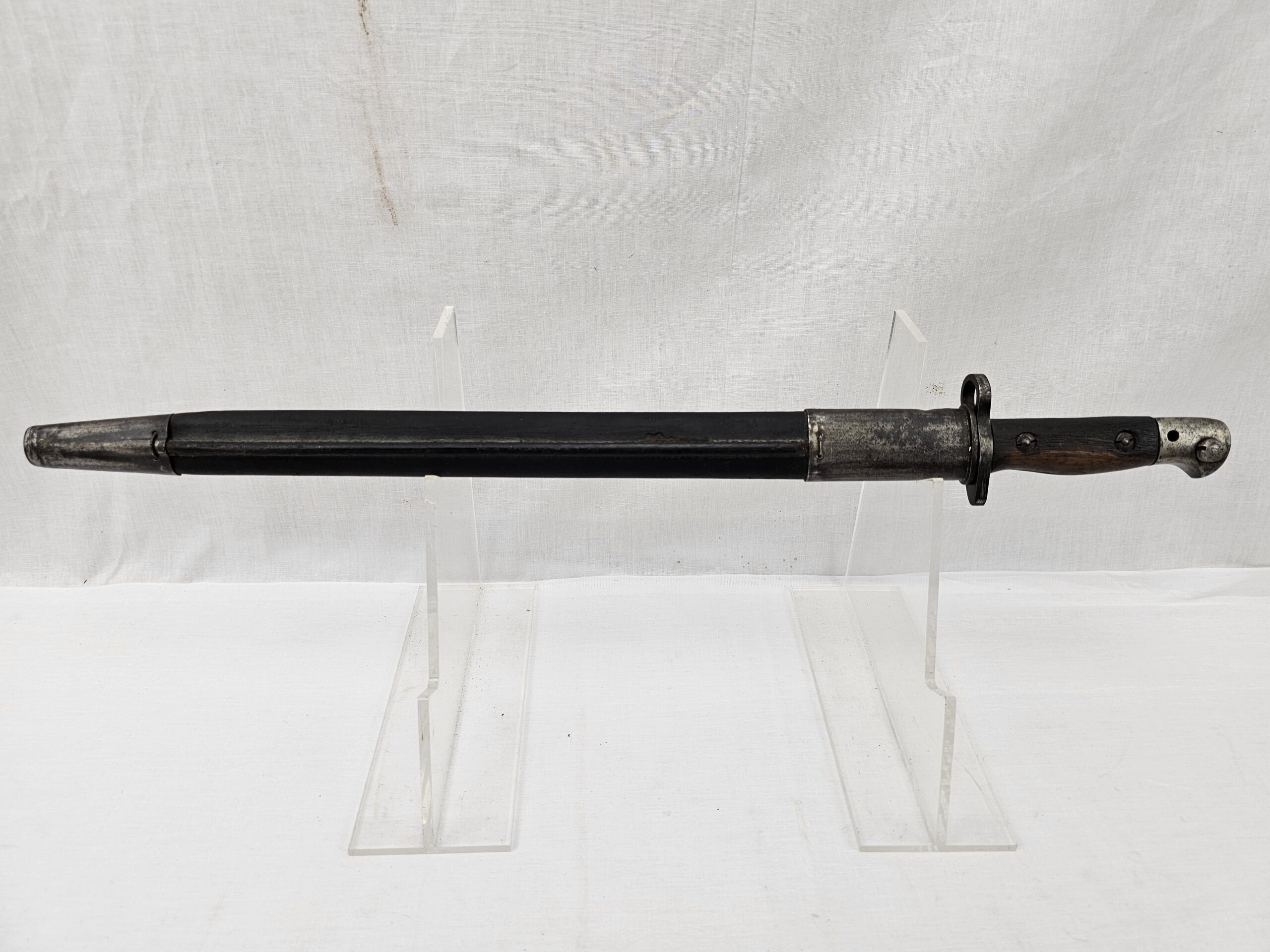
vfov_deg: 58.9
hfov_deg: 73.9
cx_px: 635
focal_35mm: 23
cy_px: 476
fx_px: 844
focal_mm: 6.3
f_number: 1.7
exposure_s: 1/100
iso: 32
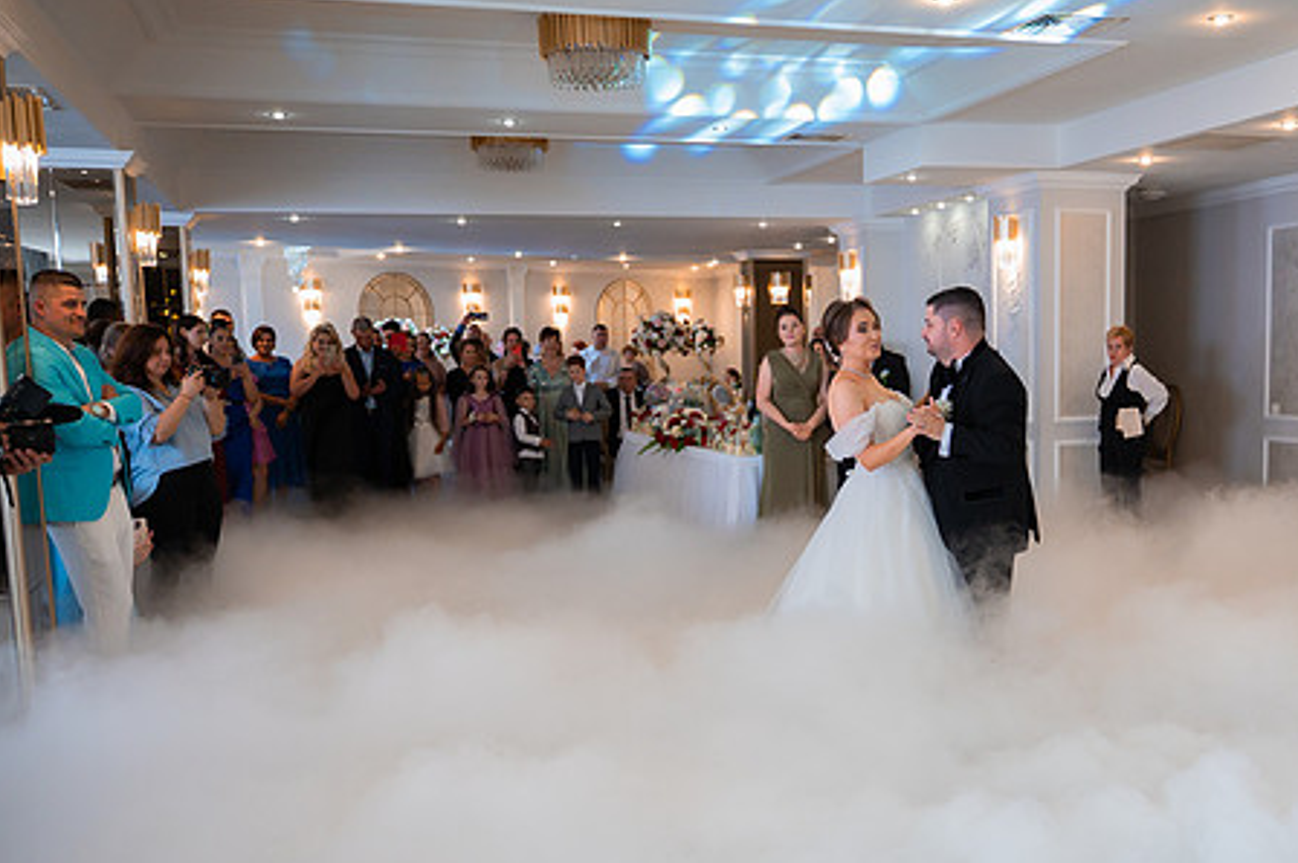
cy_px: 548
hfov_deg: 48.7
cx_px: 870
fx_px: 1405
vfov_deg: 34.0
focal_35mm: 39
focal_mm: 28
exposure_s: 1/320
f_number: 2.8
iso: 2500
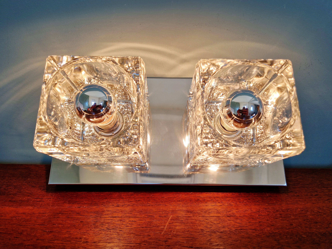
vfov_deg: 58.9
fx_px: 221
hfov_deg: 73.9
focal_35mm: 23
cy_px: 124
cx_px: 166
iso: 50
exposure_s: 1/119
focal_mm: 5.4
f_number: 1.8
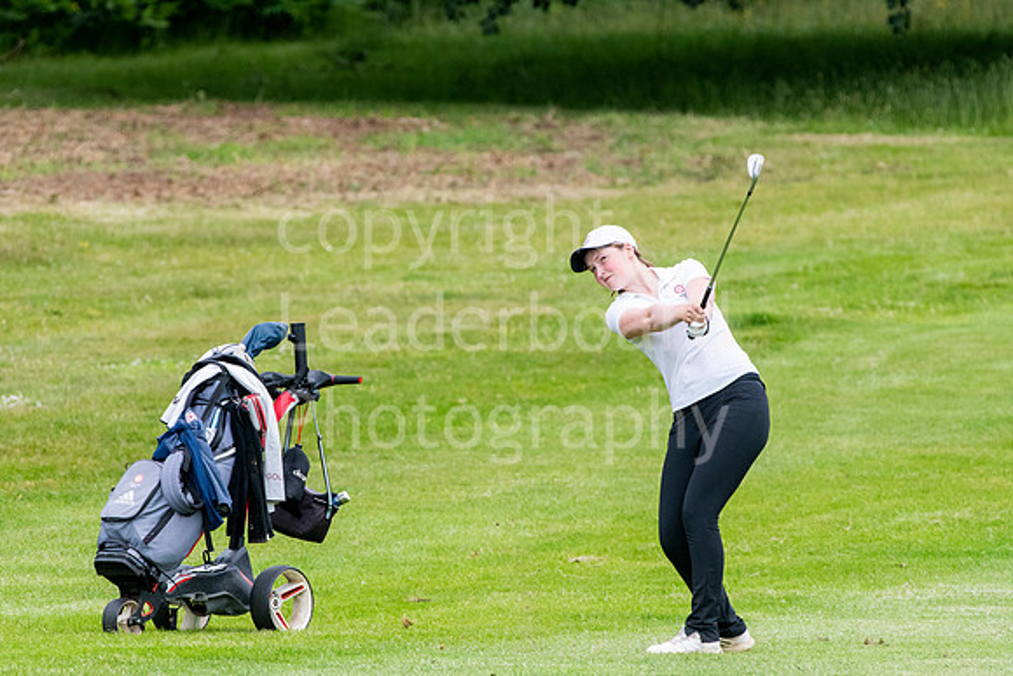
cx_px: 506
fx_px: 18575
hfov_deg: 3.1
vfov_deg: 2.1
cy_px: 338
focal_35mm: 660
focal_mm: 440
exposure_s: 1/1000
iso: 1600
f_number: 8
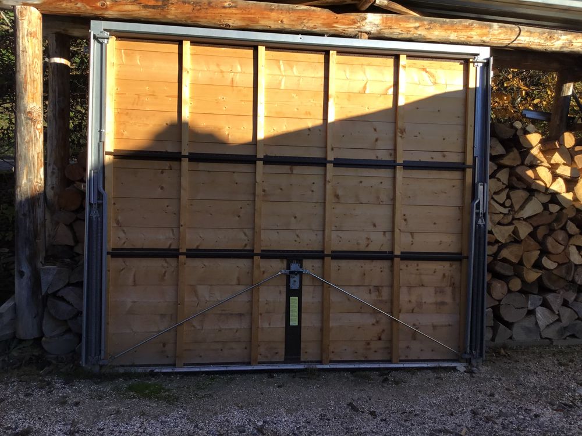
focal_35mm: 31
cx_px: 291
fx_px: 521
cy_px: 218
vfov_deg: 45.4
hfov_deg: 58.4
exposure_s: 1/550
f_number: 2.4
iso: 25
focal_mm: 3.3
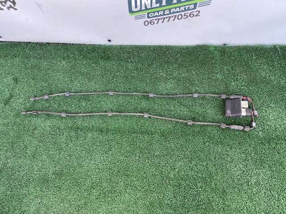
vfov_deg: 53.0
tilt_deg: -63.8
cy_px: 107
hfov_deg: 67.3
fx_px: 215
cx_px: 143
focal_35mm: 26
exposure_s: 1/121
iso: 50
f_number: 1.8
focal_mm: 4.25
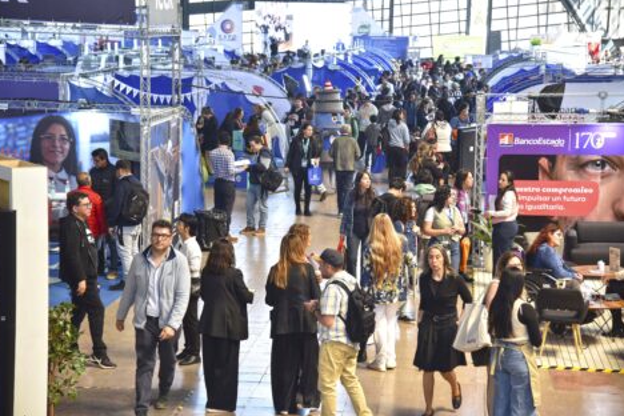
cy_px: 204
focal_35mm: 84
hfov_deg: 24.2
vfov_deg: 16.3
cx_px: 310
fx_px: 1456
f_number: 4
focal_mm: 82
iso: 800
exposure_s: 1/160
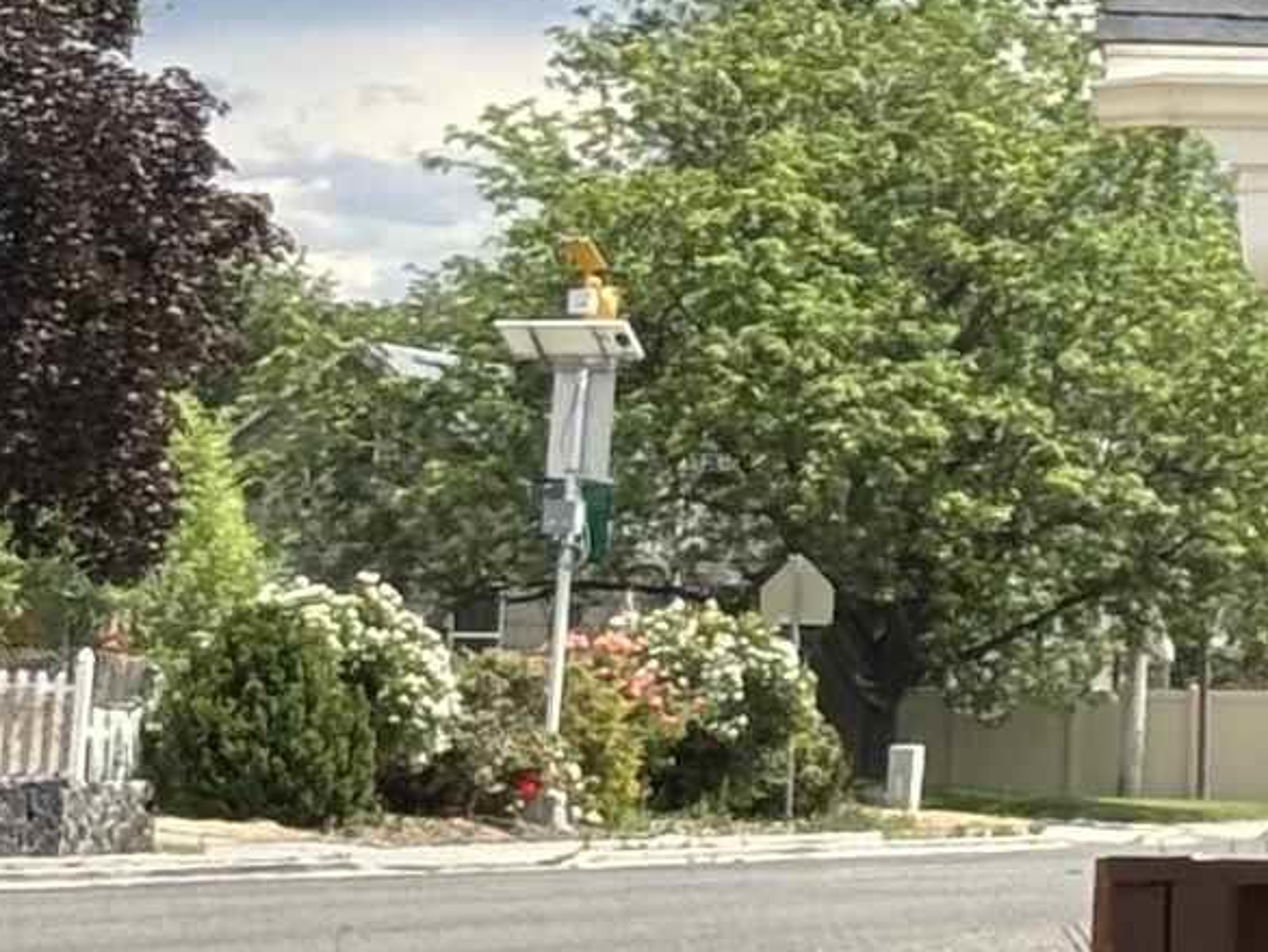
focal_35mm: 273
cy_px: -85
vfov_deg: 5.4
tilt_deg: +6.0
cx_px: 2798
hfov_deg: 6.9
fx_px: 10002
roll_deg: -1.0
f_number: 1.6
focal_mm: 5.96
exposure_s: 1/1751
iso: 32
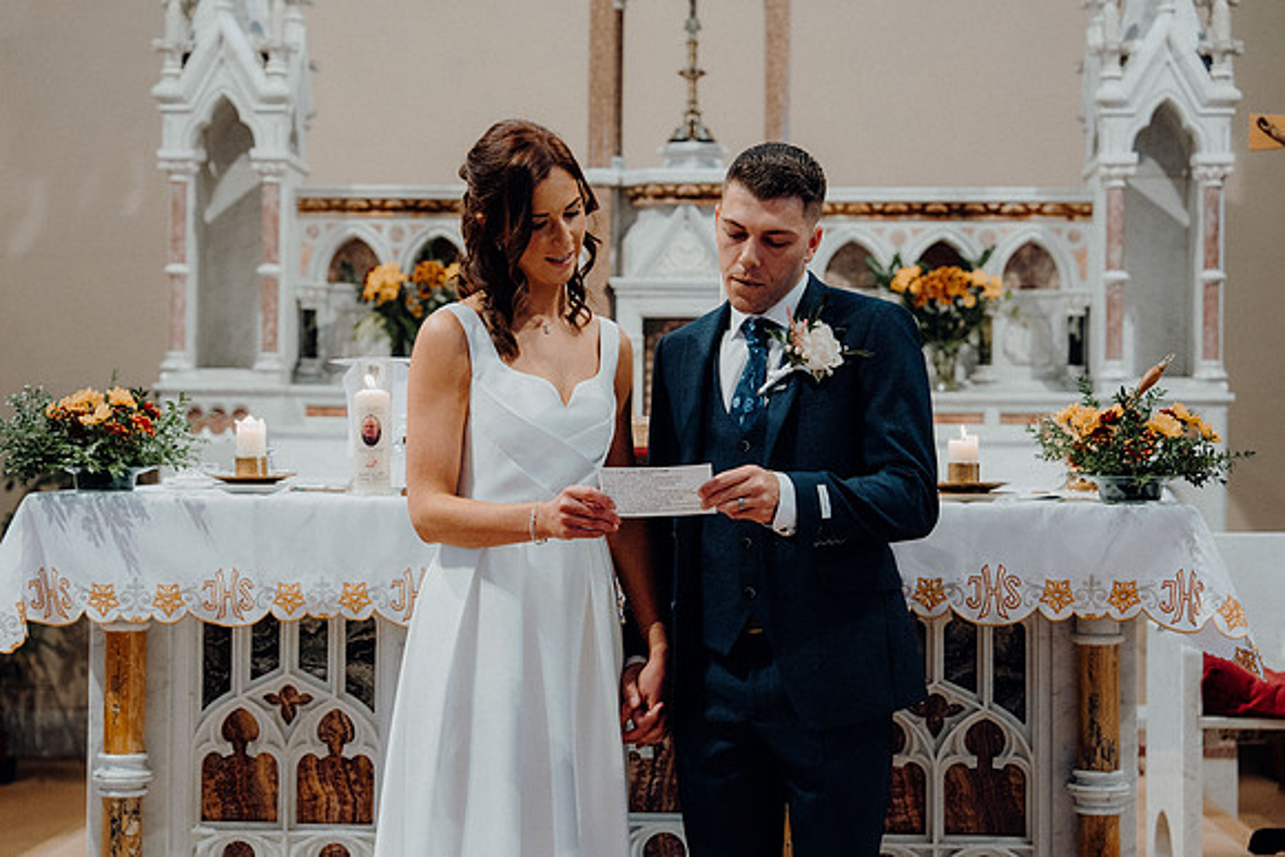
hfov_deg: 31.9
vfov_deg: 21.6
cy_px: 428
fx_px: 2249
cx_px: 642
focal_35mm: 63
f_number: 3.5
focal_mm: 63
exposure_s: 1/160
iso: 2500
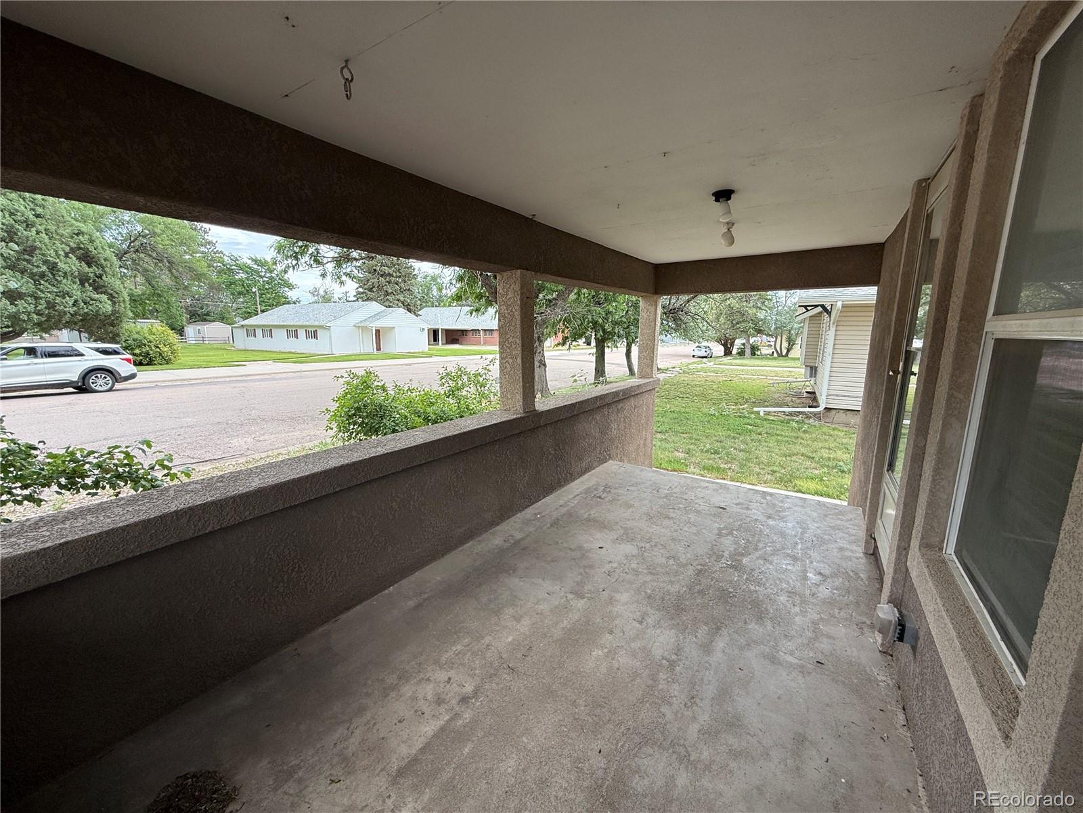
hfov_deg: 102.1
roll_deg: -0.2
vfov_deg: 85.7
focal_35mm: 14
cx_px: 542
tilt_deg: -10.0
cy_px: 406
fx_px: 438
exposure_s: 1/405
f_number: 2.2
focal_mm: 2.22
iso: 50
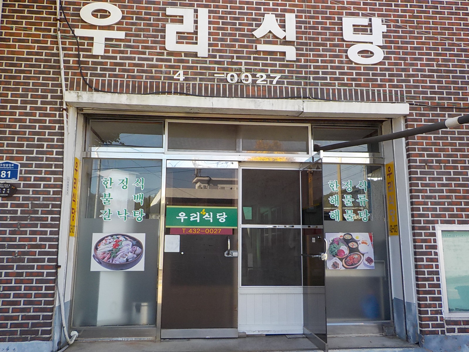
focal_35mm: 30
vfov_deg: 46.8
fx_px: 406
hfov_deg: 60.0
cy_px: 176
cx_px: 234
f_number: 3.3
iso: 125
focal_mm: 4.1
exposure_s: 1/250
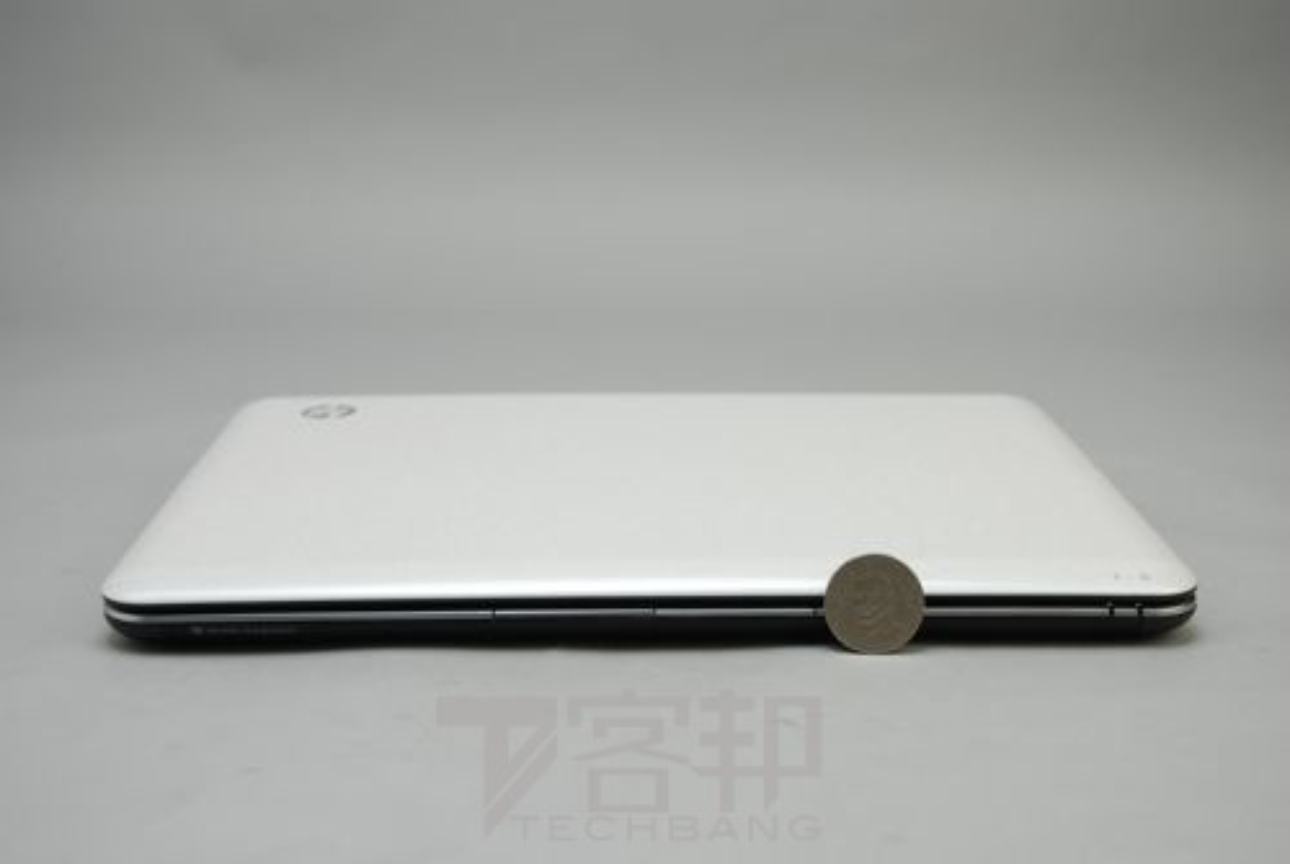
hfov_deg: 37.8
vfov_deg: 25.8
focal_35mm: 52
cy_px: 432
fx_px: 1884
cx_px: 645
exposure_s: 1/60
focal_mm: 35
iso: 100
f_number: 5.6
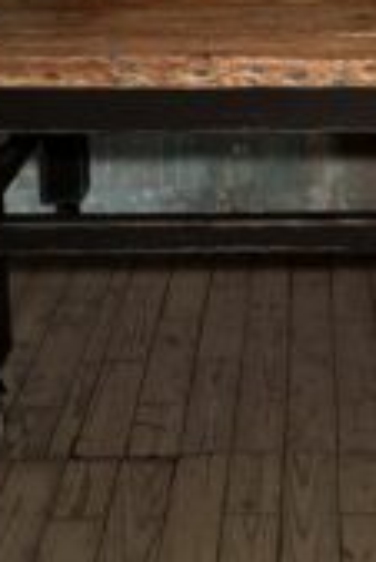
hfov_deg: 20.8
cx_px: 343
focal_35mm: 64
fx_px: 1001
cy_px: -73
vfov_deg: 28.2
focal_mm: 5.96
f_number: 1.6
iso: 400
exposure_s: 1/50
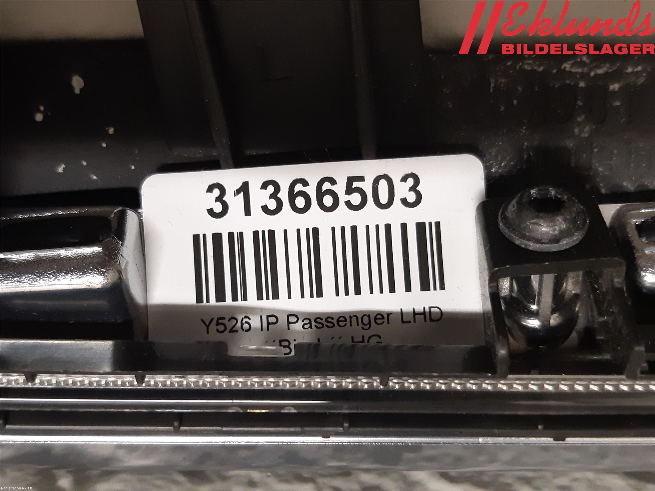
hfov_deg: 67.3
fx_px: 492
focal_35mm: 26
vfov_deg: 53.1
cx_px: 328
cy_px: 246
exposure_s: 1/50
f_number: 1.7
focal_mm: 3.93
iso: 200
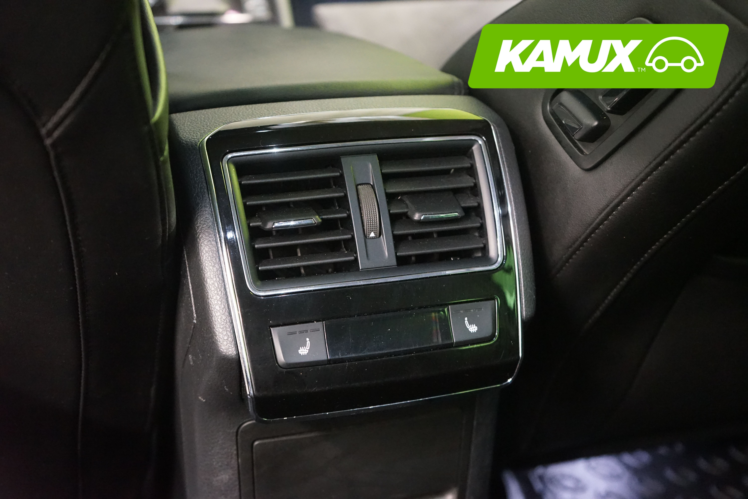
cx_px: 374
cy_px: 250
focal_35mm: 44
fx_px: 914
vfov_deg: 30.5
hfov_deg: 44.5
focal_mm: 44
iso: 6400
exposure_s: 1/8
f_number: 4.5
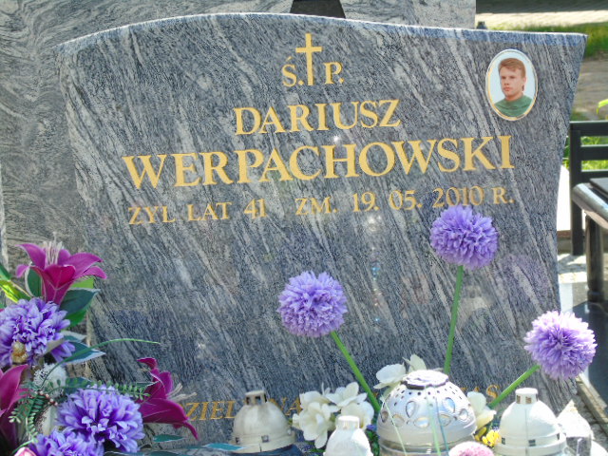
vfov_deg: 13.7
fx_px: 1897
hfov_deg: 18.2
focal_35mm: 108
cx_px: 304
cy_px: 228
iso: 80
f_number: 4.4
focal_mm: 19
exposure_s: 1/160
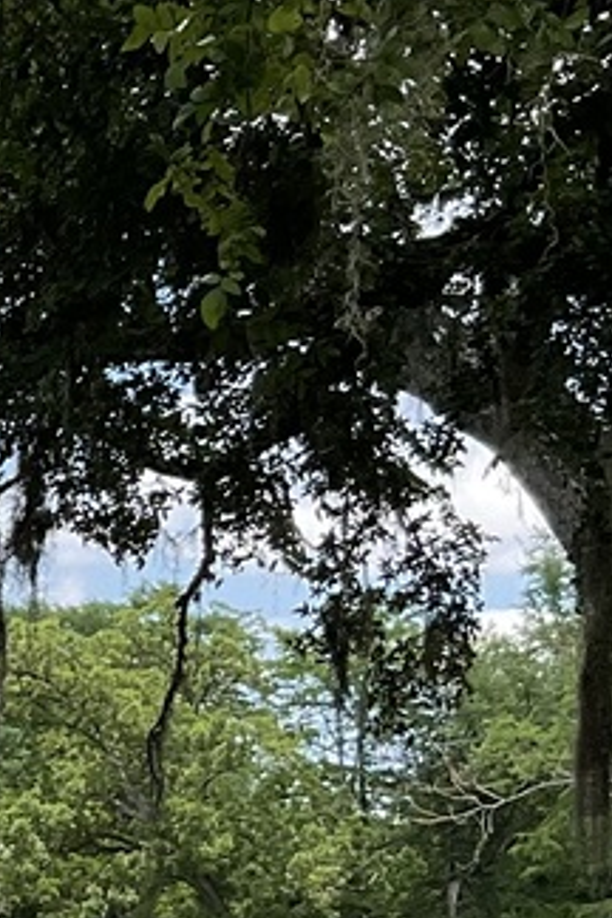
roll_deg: -1.0
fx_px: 3417
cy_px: 1062
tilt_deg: -0.5
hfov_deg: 9.5
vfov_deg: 14.9
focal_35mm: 134
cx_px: -677
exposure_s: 1/883
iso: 16
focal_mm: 3
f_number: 1.8
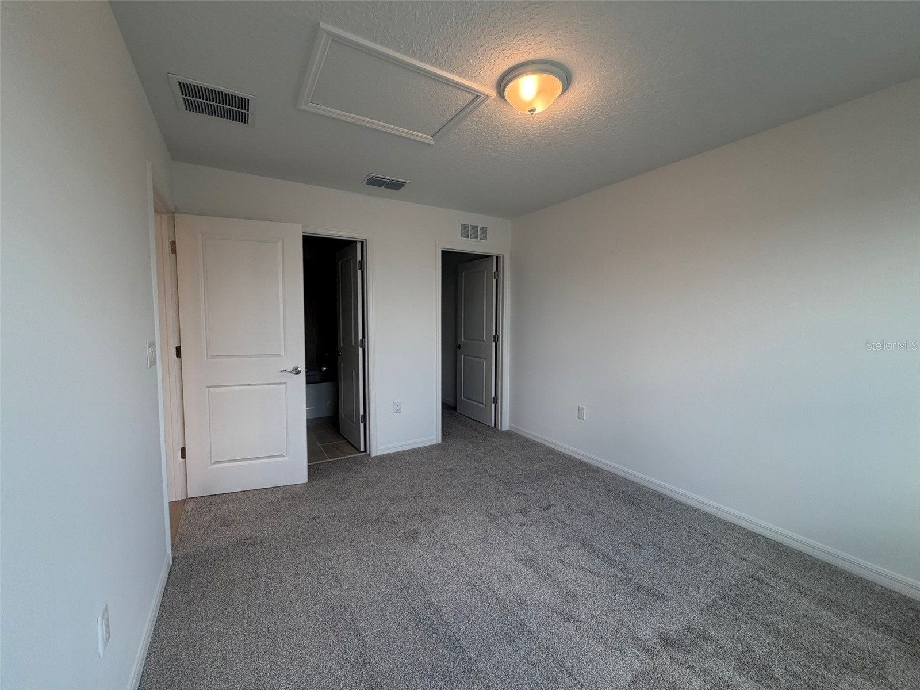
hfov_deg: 102.1
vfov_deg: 85.7
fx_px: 372
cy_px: 345
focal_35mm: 14
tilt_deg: -3.9
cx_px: 460
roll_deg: -0.1
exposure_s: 1/120
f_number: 2.2
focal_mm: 2.22
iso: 100
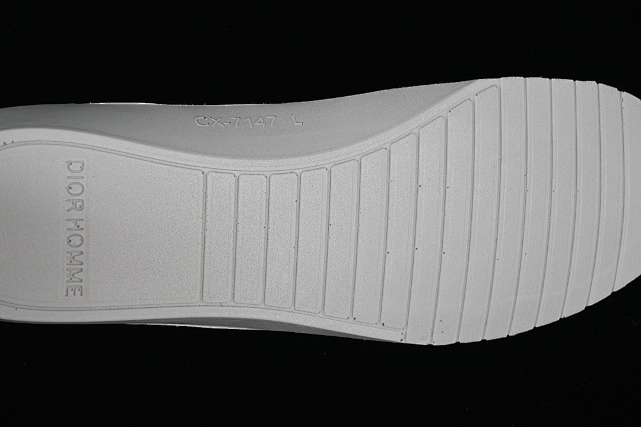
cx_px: 320
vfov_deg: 18.2
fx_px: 1335
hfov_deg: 27.0
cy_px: 214
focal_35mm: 75
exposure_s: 1/80
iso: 160
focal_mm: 50
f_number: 8
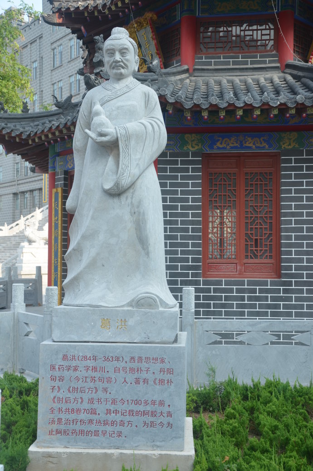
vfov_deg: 46.5
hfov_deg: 31.8
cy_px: 236
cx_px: 156
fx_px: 550
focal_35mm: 42
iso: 200
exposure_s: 1/200
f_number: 7.1
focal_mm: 28
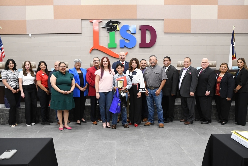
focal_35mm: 32
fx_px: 220
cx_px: 124
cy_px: 83
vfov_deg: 41.1
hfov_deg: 58.7
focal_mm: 21
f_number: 5.6
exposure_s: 1/60
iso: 1600
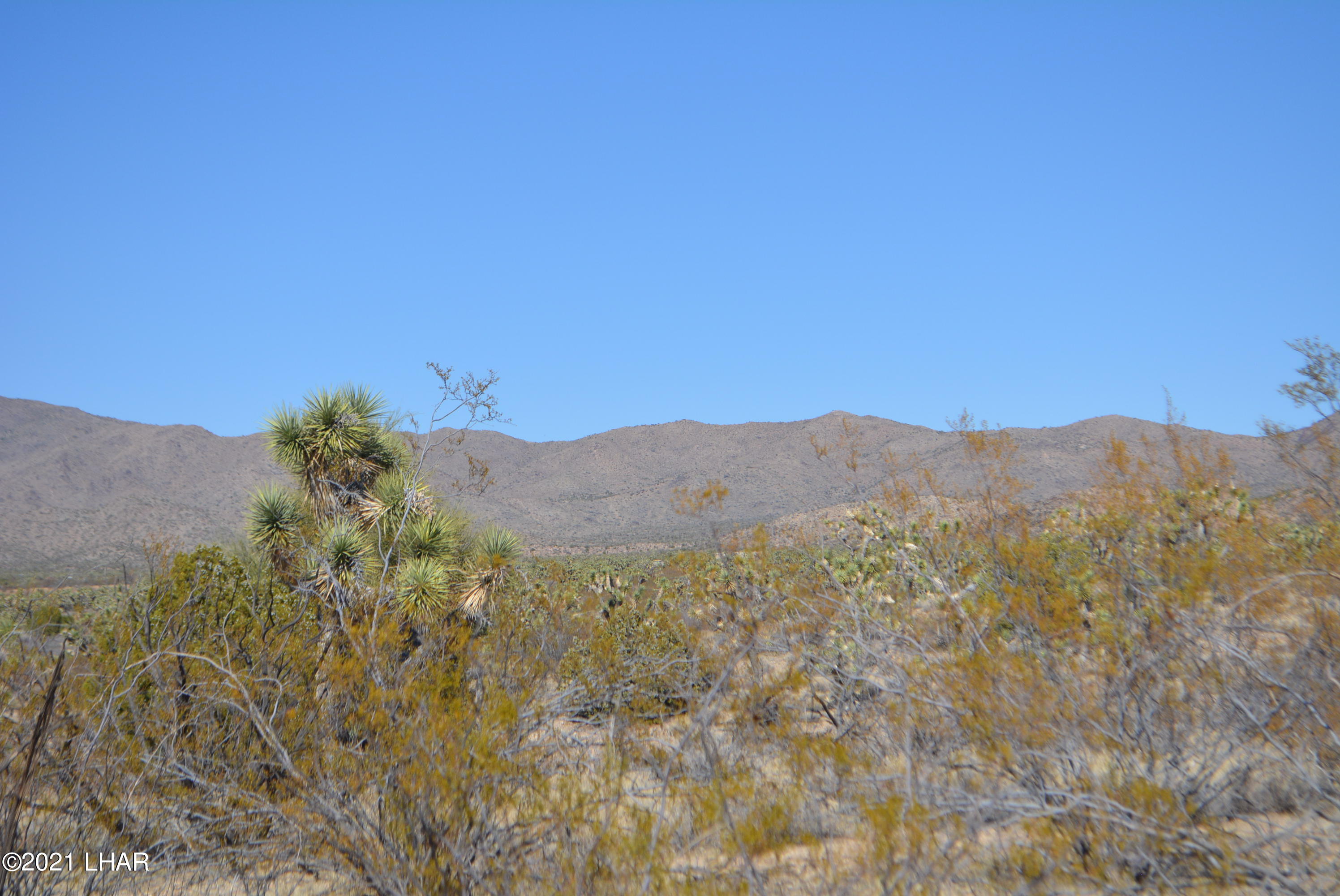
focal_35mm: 82
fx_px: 3073
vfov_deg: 16.6
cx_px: 670
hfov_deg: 24.6
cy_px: 448
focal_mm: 55
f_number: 7.1
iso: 400
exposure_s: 1/2000
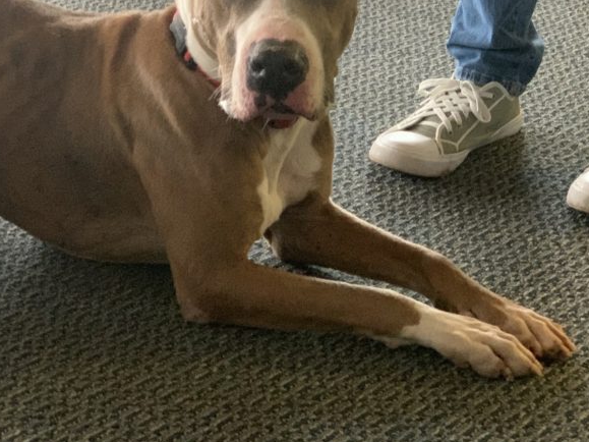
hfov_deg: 21.3
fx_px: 1565
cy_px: 64
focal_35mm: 92
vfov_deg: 15.9
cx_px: 268
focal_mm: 6
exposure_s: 1/30
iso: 500
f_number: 2.4
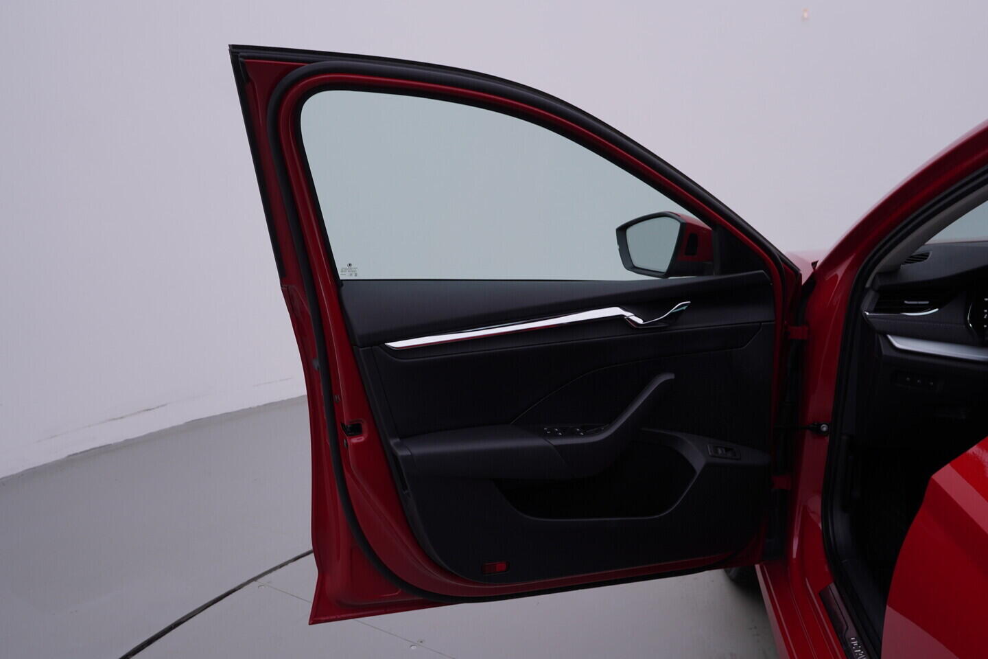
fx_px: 988
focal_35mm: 36
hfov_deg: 53.1
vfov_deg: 36.9
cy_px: 330
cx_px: 494
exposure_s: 1/100
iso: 125
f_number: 4.5
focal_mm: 24
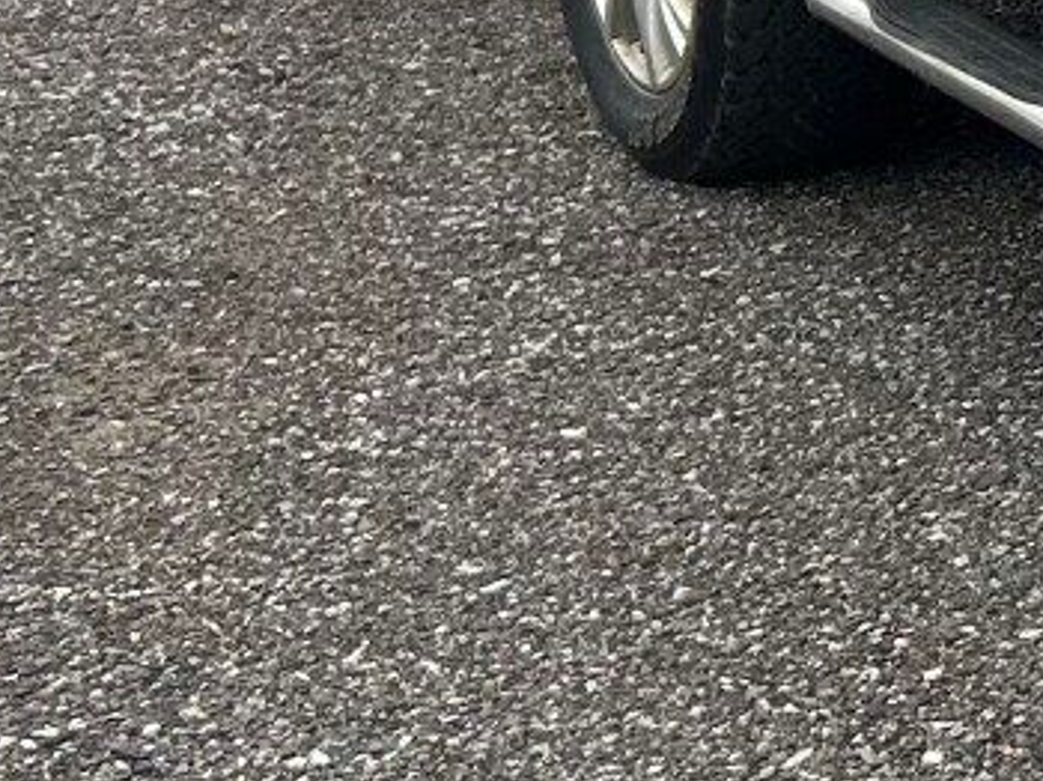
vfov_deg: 10.1
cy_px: -34
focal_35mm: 145
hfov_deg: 11.4
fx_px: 4366
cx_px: 2479
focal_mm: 5.7
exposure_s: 1/714
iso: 50
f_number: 1.5
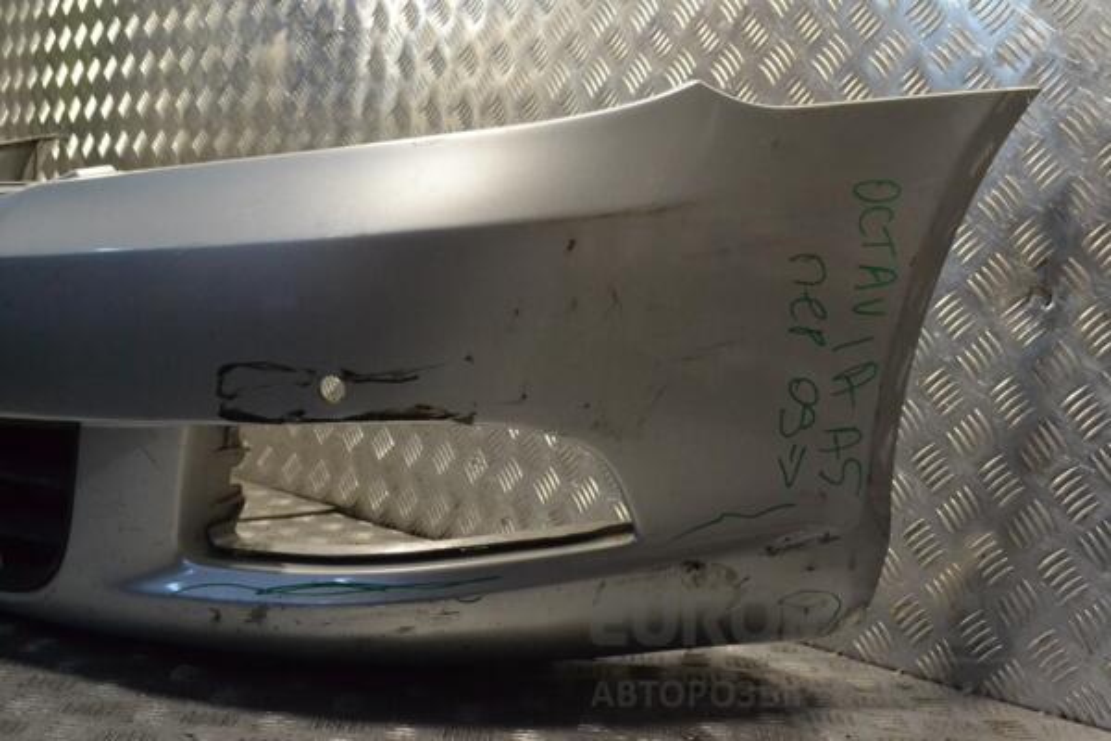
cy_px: 370
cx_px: 556
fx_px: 1296
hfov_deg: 46.4
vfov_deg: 31.9
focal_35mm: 42
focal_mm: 28
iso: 3200
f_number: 9
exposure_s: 1/320
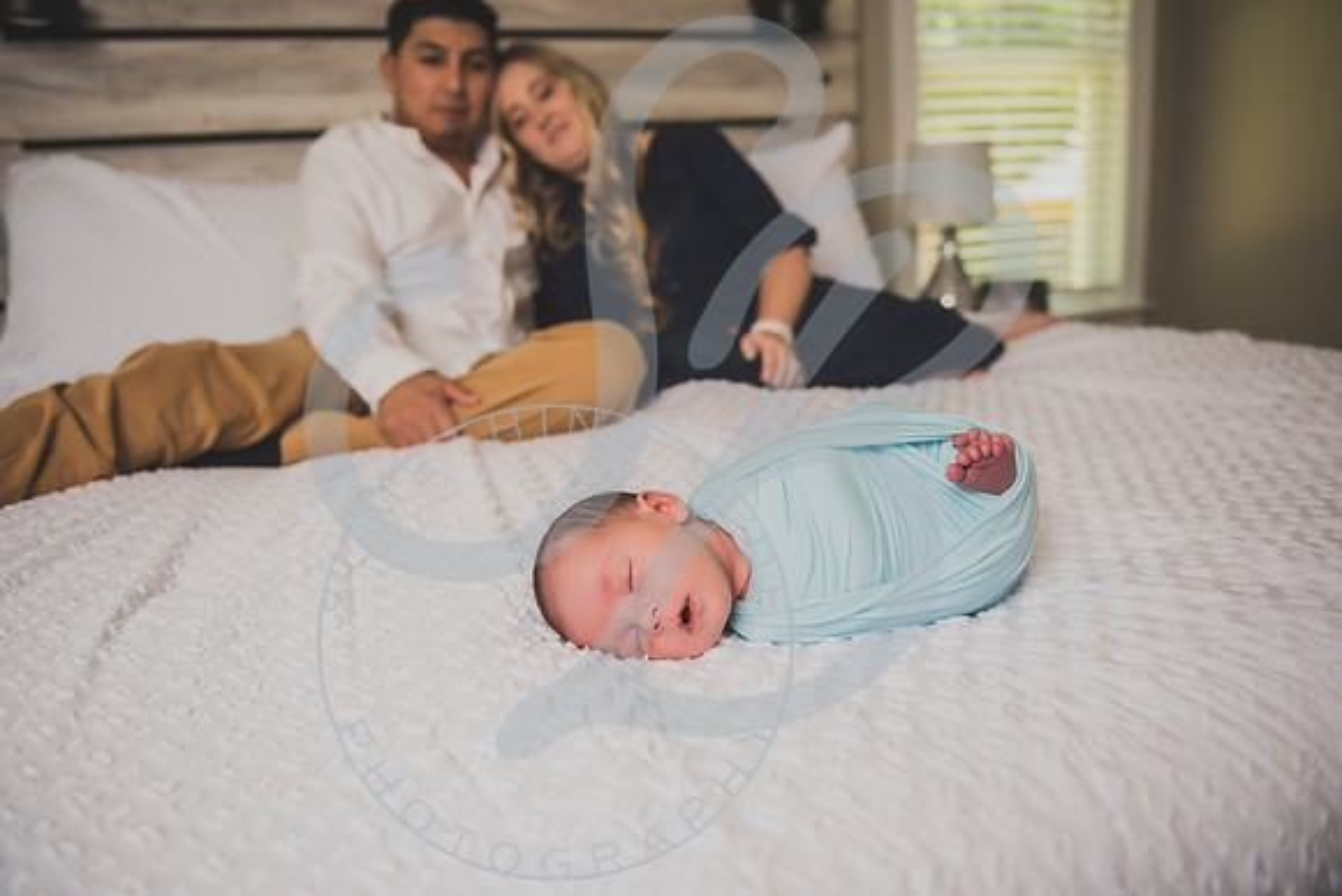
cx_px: 675
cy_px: 448
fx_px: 1018
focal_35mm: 27
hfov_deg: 66.8
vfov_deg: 47.5
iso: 200
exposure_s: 1/125
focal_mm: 27
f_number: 2.8
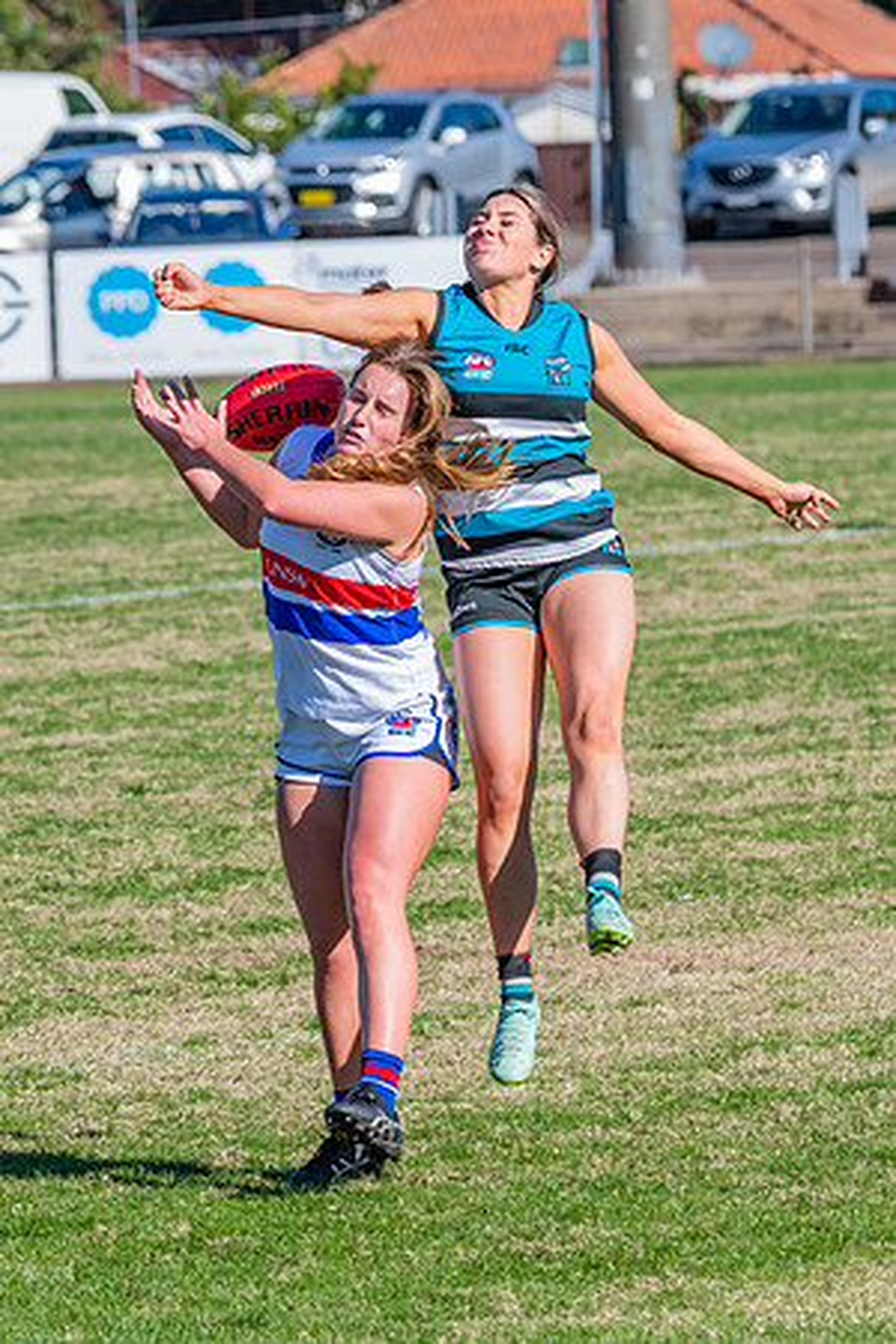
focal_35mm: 456
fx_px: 17031
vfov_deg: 4.5
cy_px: 583
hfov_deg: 3.0
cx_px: 383
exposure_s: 1/1600
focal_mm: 240
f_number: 10
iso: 800
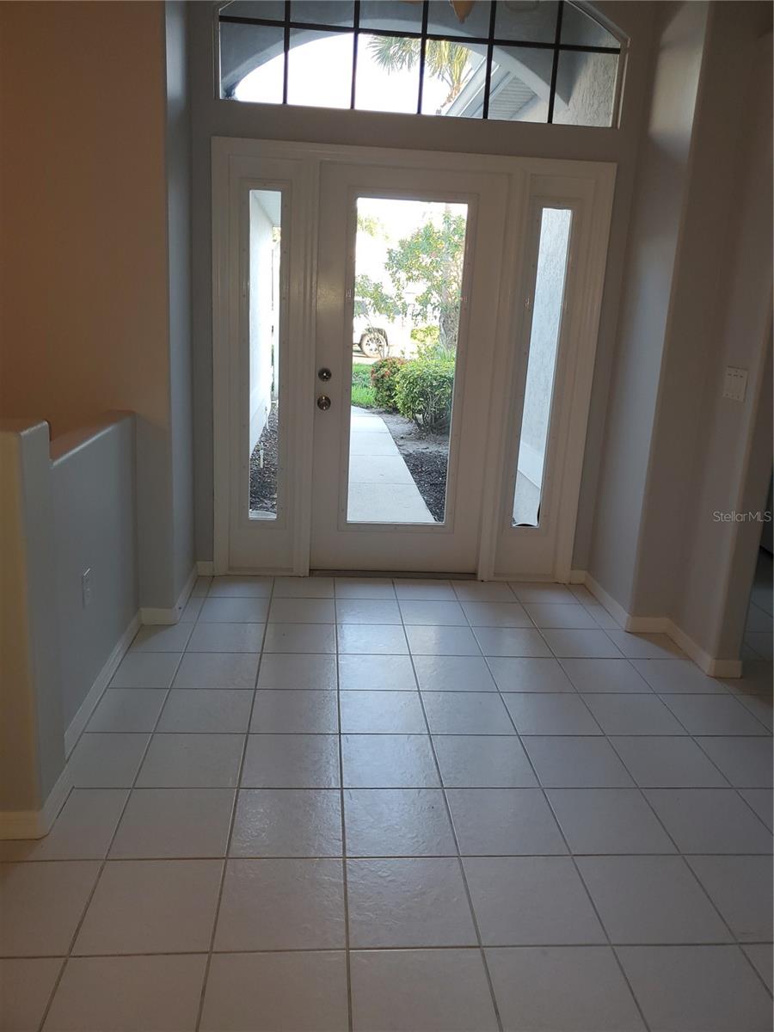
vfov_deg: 67.3
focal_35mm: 26
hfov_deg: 53.1
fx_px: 775
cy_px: 516
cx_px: 387
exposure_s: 1/60
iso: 50
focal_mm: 4.3
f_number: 1.5
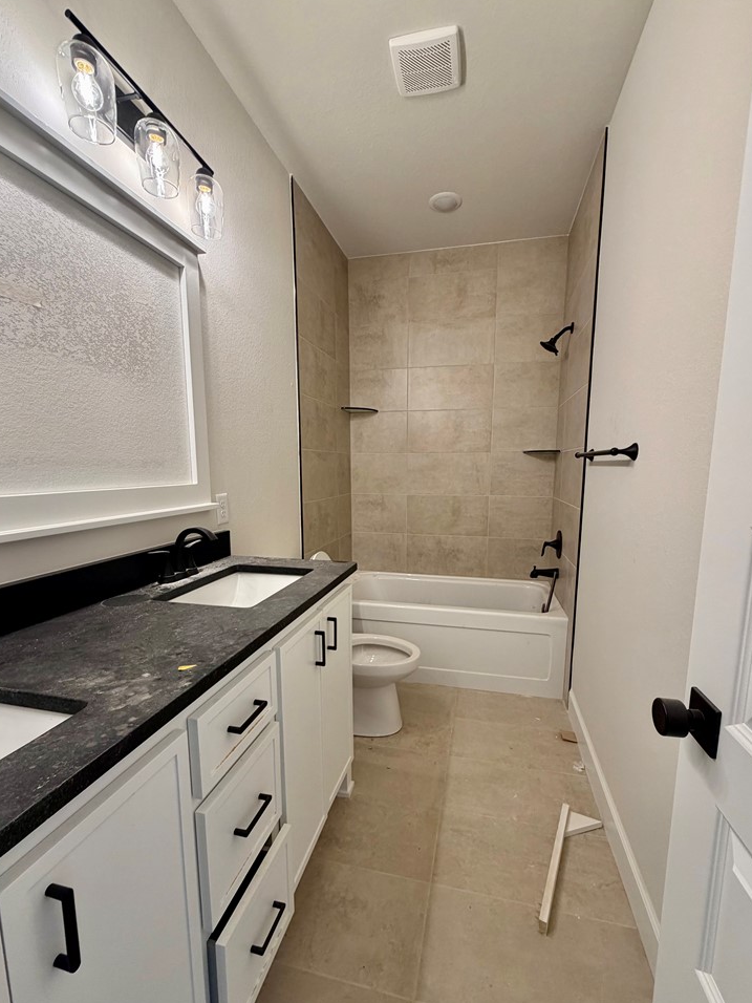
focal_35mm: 15
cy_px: 530
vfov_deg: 98.1
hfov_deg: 81.7
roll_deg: +0.0
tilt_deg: -8.2
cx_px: 388
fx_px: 434
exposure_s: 1/120
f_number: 2.2
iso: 160
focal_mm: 2.22
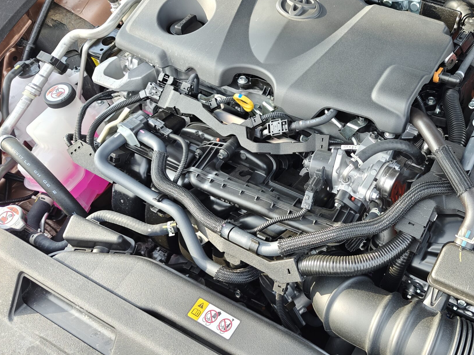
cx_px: 349
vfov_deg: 39.7
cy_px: 172
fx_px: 493
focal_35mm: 36
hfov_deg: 49.5
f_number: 1.6
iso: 100
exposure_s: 1/100
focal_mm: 6.06
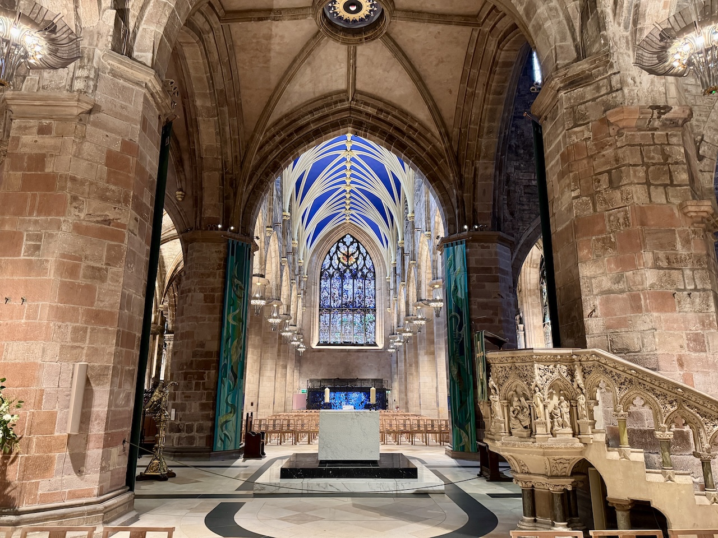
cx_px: 359
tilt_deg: +14.7
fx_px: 498
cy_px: 269
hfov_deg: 71.6
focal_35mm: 24
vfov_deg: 56.8
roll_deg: -0.3
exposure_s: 1/50
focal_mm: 6.86
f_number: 1.78
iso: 640
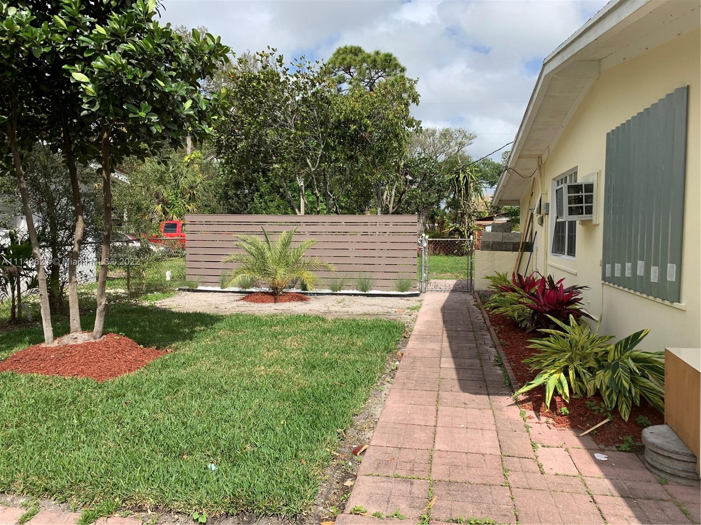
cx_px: 350
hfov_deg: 67.3
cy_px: 262
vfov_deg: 53.1
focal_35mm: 26
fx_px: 527
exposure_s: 1/2075
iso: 25
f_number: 1.8
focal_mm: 4.25
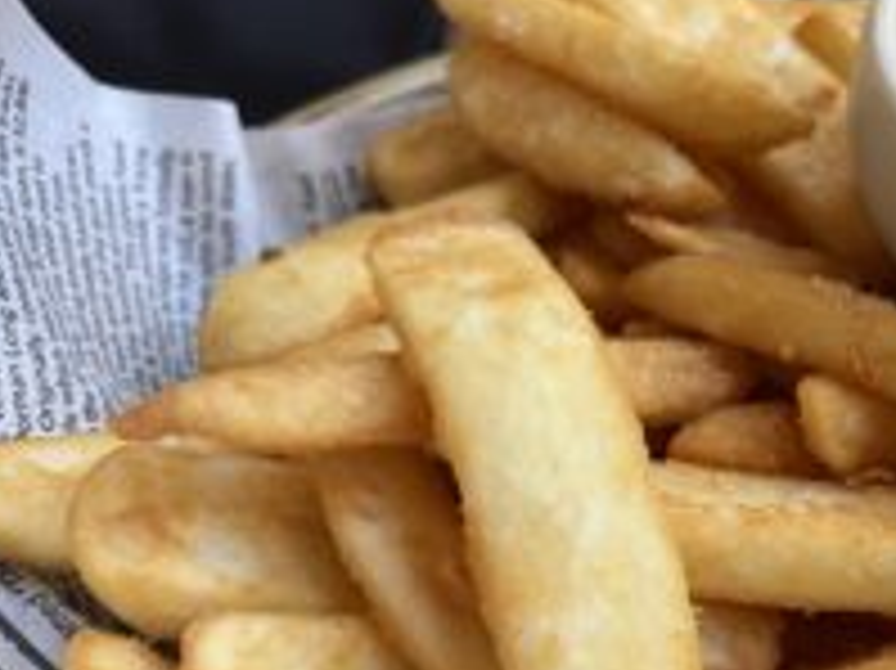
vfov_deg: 30.6
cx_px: 756
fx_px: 1216
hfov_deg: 38.4
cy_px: 450
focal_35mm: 47
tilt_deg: -43.8
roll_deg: +0.0
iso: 125
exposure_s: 1/50
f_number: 1.6
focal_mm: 5.1
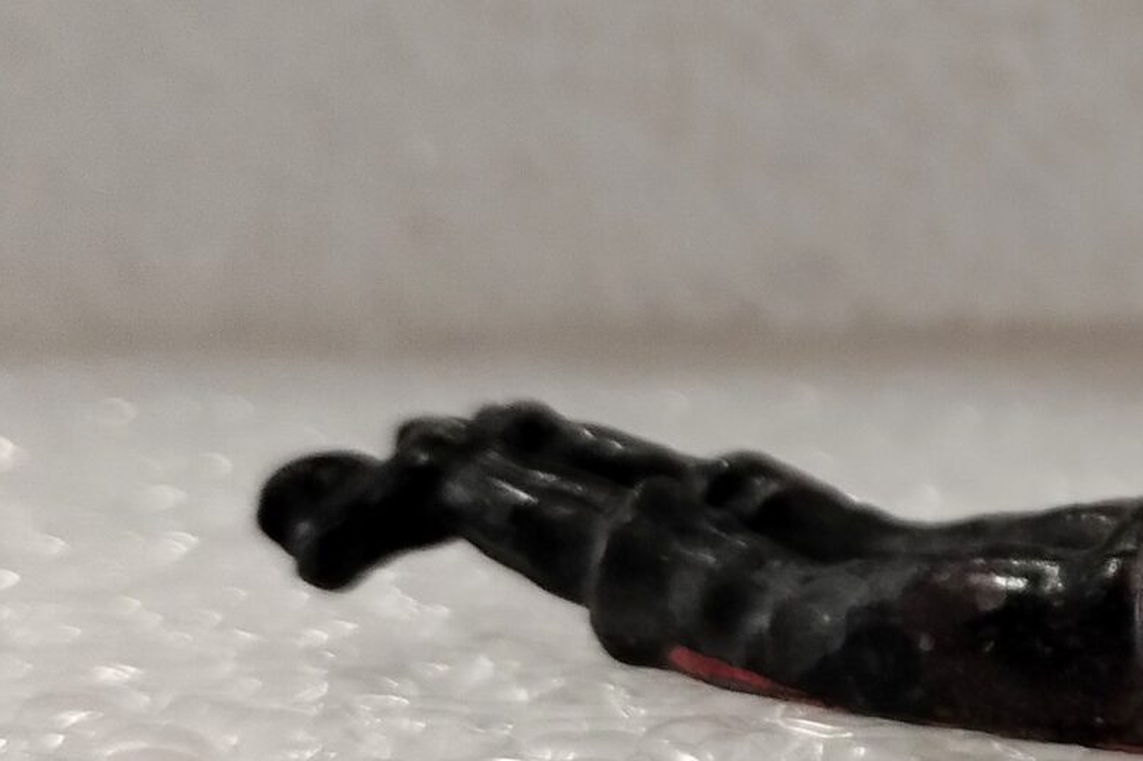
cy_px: 476
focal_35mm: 96
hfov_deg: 19.3
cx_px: 1573
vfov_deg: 14.2
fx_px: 3047
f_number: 1.8
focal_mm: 4.27
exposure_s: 1/30
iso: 553
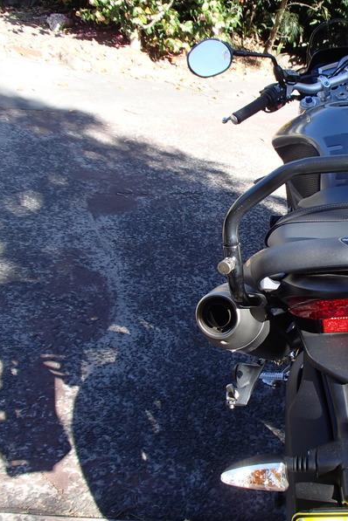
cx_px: 292
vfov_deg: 49.6
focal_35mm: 39
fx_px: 565
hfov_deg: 33.0
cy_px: 260
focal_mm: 5
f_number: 3.9
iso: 100
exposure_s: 1/125
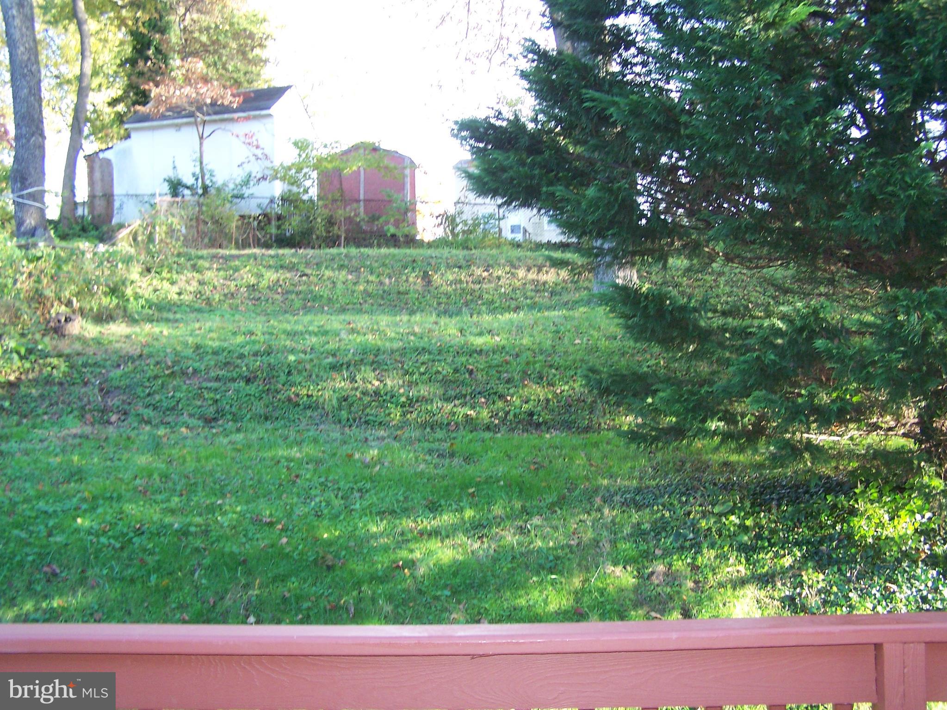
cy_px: 355
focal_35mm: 38
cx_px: 474
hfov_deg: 49.0
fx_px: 1040
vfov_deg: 37.7
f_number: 2.8
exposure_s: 1/60
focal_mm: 6.3
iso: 140
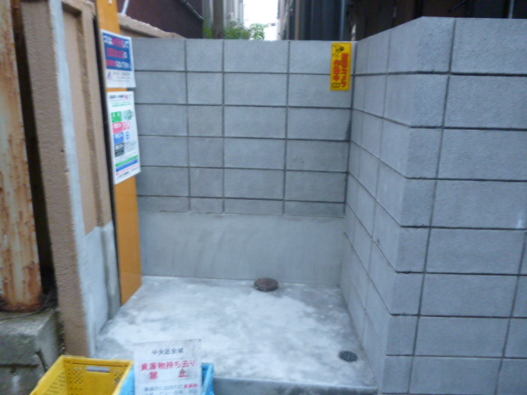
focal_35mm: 28
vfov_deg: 49.7
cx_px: 264
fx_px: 426
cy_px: 198
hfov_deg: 63.4
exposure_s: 1/8
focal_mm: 5
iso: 400
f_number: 3.1
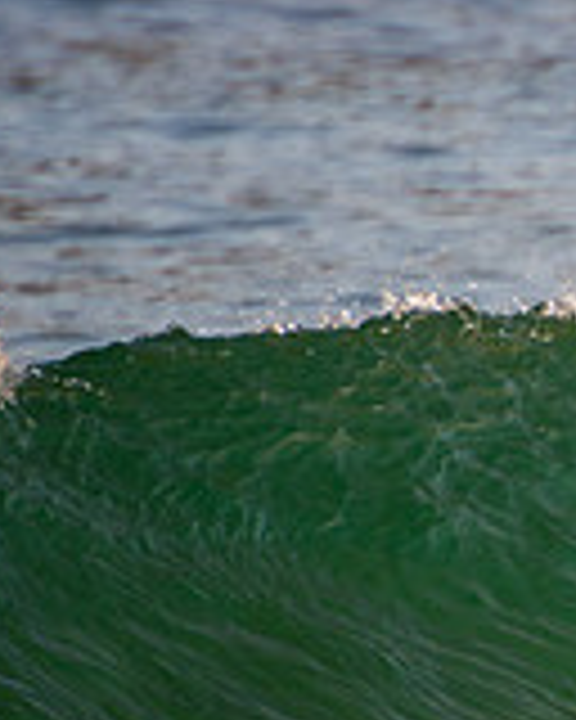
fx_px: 43386
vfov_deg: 1.0
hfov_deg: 0.8
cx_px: 1134
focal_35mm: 2036
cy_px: 569
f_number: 5.6
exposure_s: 1/1250
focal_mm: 400
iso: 400
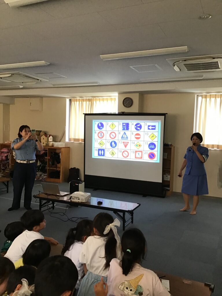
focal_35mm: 31
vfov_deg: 58.4
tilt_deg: -4.8
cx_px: 111
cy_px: 148
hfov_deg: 45.4
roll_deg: -1.8
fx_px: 265
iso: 80
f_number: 2.4
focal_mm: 3.3
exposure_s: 1/30
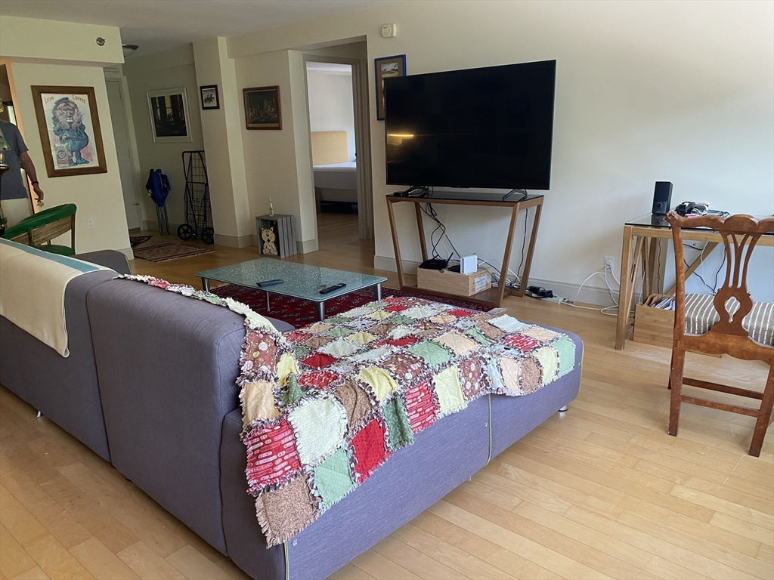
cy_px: 290
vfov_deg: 53.1
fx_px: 581
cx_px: 387
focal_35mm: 26
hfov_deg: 67.3
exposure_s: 1/60
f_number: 1.8
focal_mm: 4.25
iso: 100
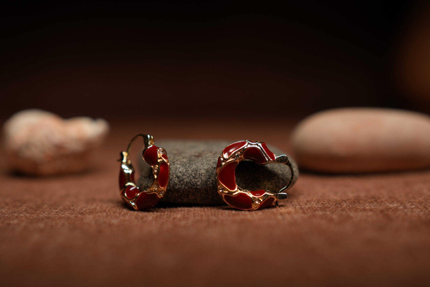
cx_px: 215
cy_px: 144
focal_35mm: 52
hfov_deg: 38.2
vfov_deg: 26.0
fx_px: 621
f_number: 2.2
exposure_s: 1/100
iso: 200
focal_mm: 35
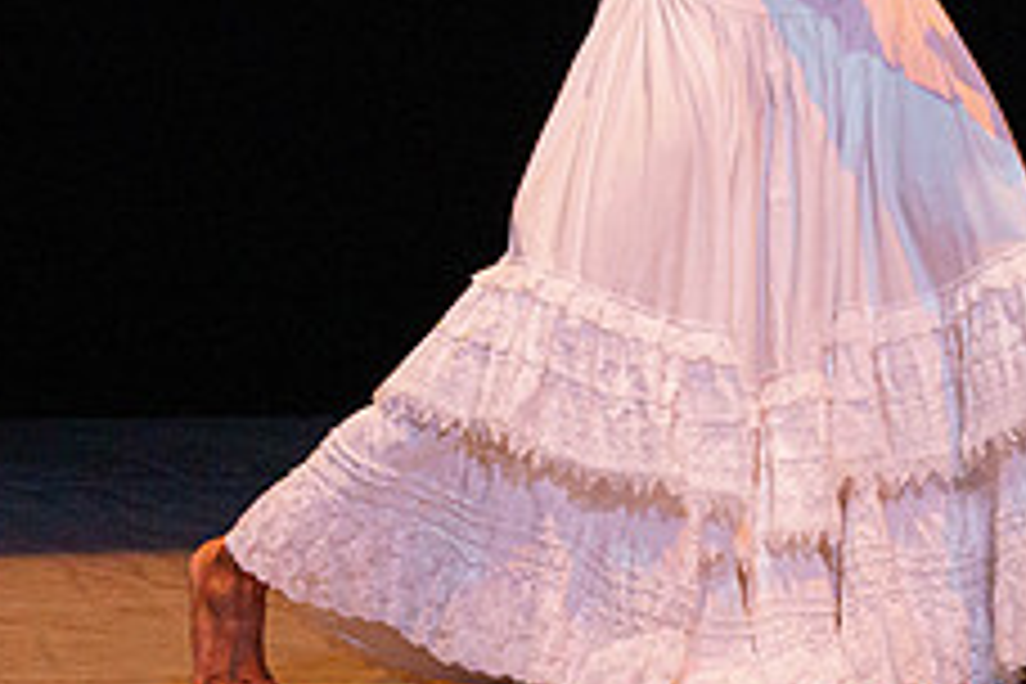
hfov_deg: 1.7
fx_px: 34710
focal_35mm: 1218
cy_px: -224
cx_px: 961
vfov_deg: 1.1
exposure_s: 1/400
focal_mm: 400
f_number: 6.3
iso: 5000
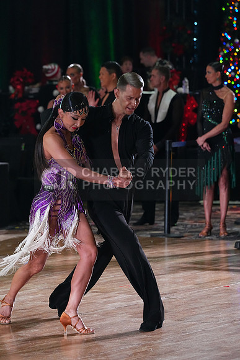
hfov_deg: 6.9
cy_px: 180
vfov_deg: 10.3
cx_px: 120
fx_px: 1999
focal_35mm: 200
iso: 8000
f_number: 5.6
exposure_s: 1/400
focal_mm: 200
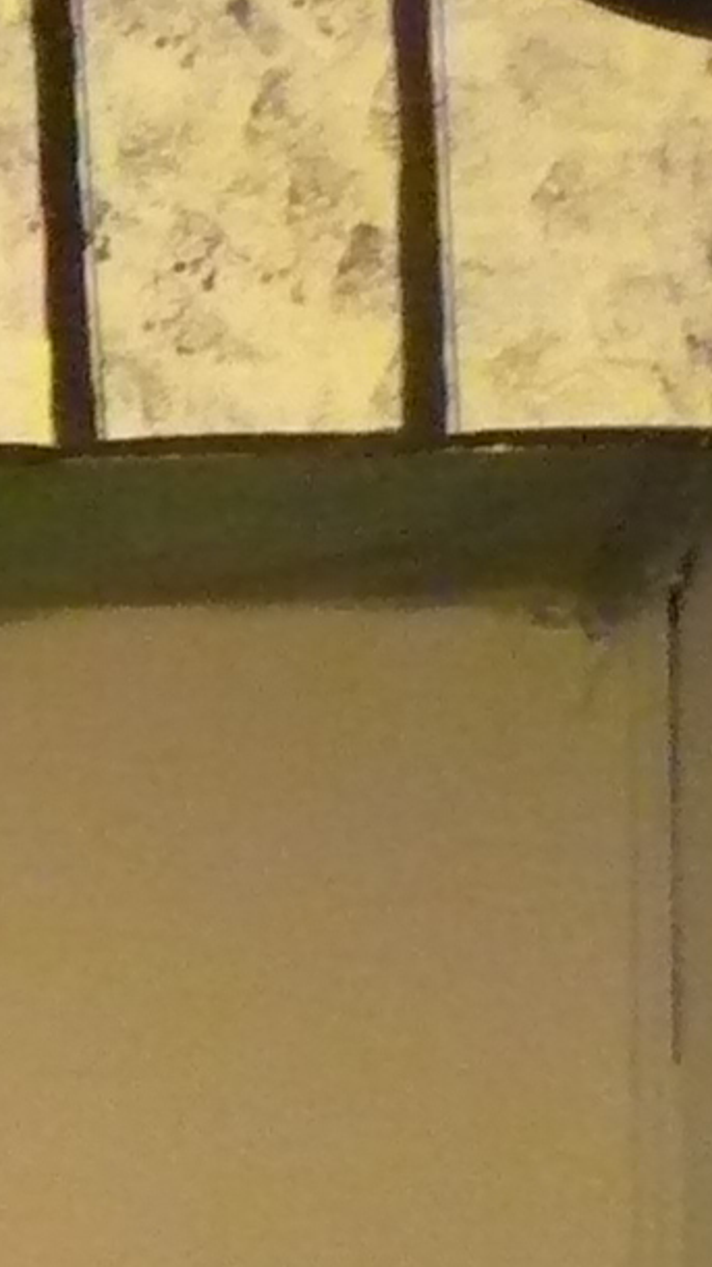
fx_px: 7655
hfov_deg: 4.6
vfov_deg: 9.0
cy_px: 2320
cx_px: -2765
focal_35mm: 228
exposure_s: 1/60
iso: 400
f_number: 2.8
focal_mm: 7.4
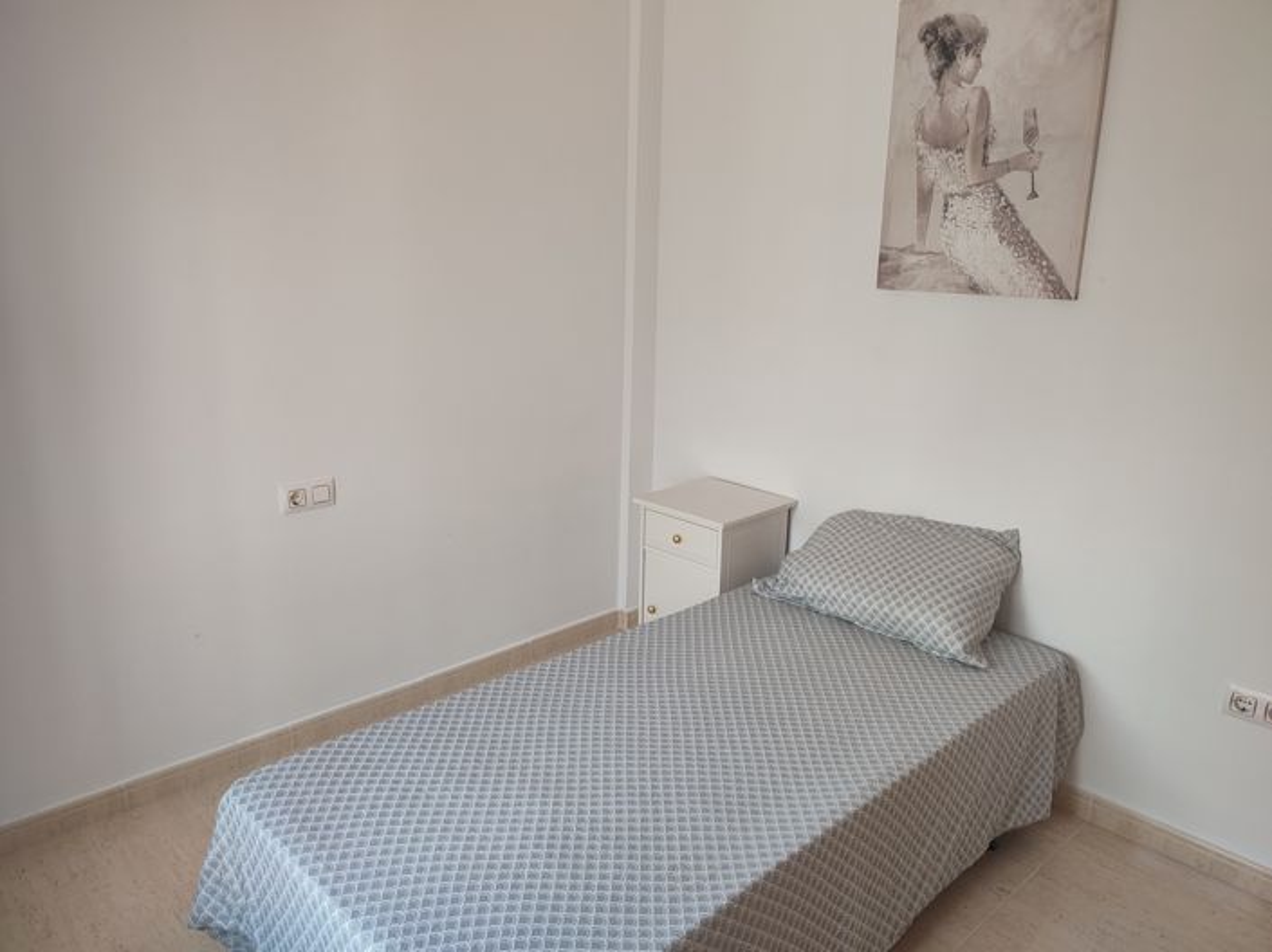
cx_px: 636
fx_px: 918
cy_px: 476
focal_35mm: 25
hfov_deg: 69.4
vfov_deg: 54.8
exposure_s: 1/50
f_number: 1.9
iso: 214
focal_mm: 6.04
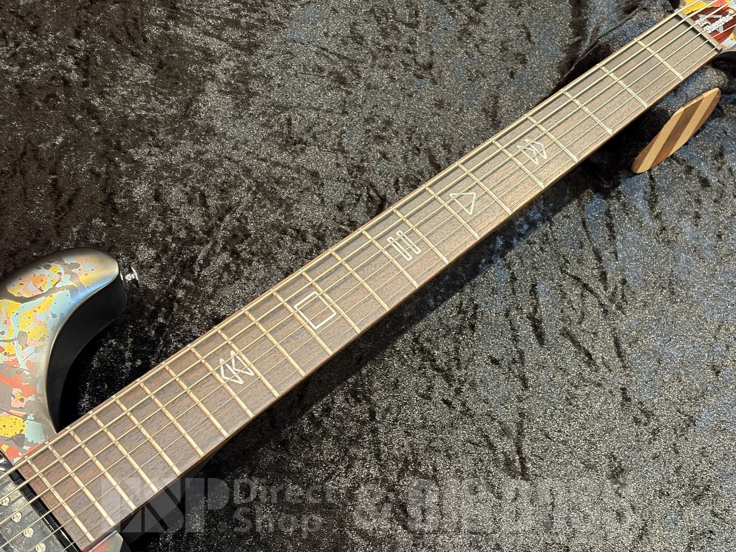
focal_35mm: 52
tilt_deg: -57.8
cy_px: 276
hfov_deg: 36.8
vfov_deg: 28.0
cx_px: 368
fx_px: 1106
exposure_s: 1/30
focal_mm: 5.96
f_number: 1.6
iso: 320
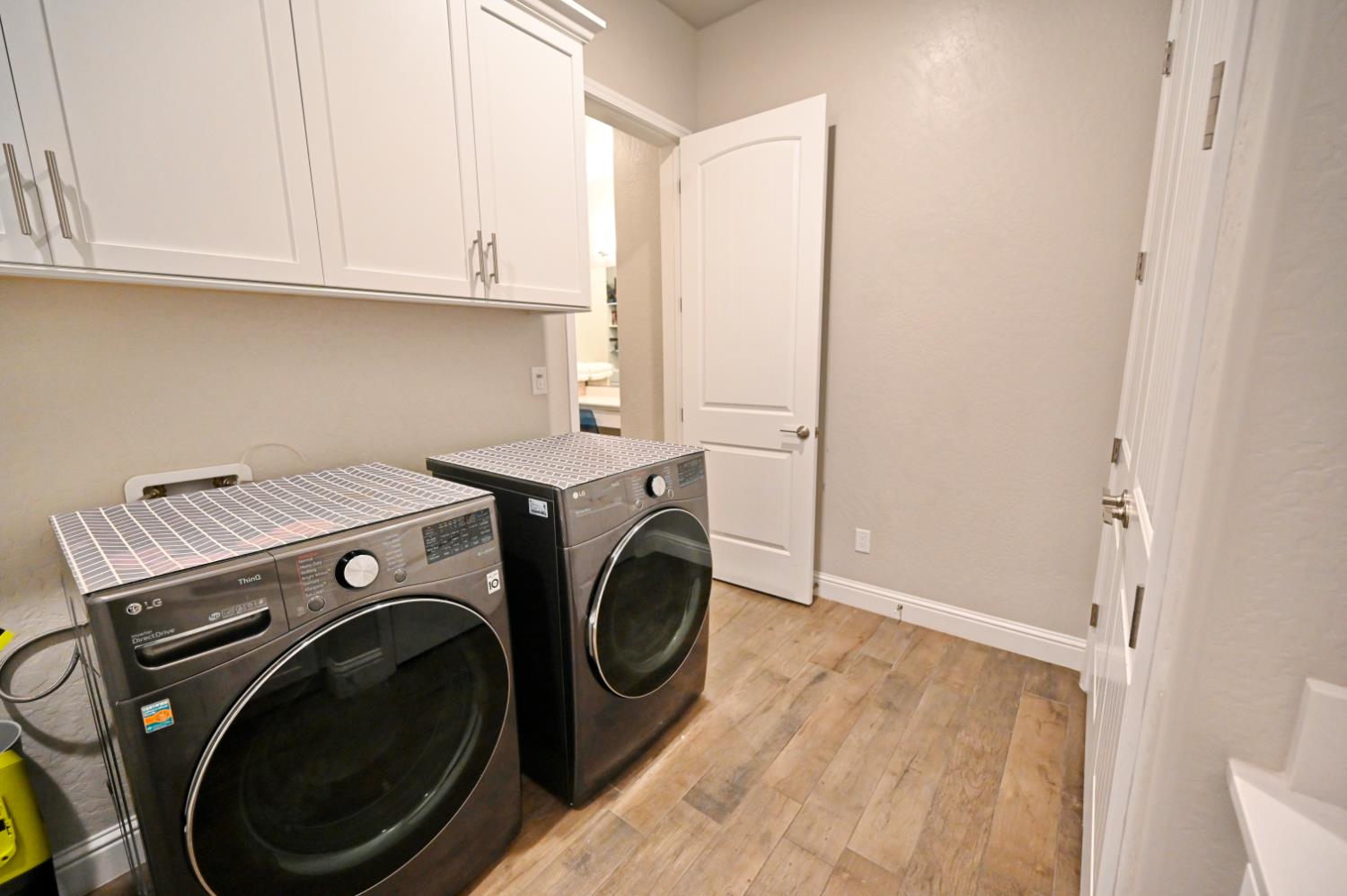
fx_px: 523
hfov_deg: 104.3
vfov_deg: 81.1
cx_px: 674
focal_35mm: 14
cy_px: 448
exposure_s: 1/125
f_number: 4
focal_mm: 14
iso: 3200
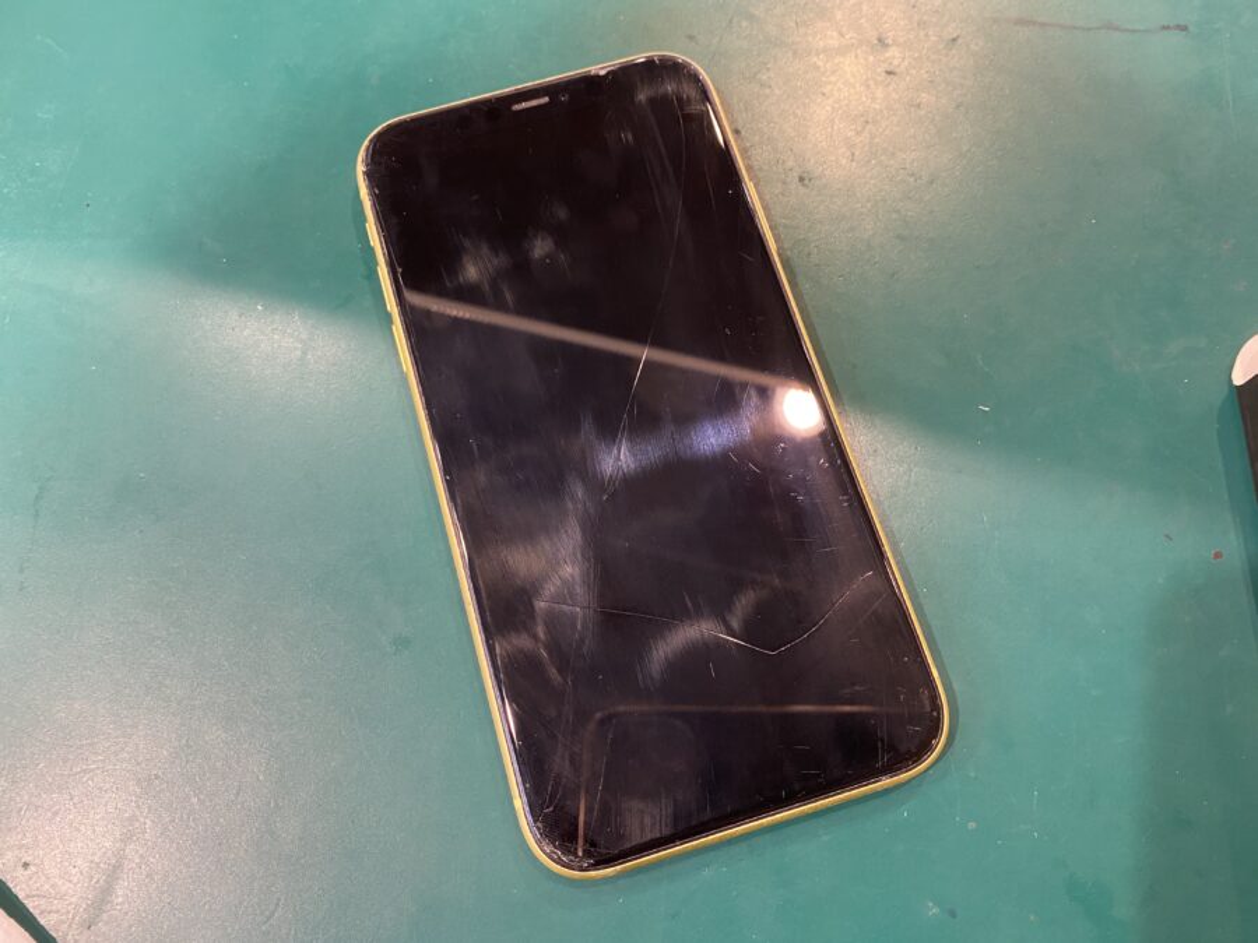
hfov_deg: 67.3
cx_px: 629
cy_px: 472
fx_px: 945
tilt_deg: -73.6
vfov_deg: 53.1
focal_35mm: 26
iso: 320
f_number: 1.8
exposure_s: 1/50
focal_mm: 4.25
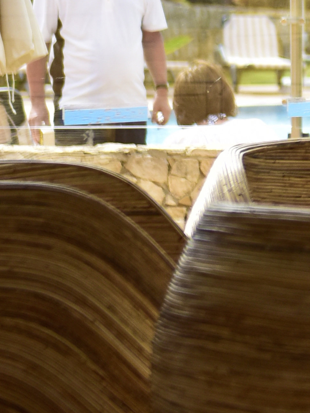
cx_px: 726
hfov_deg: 4.3
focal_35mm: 343
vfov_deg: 5.7
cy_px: -131
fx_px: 4097
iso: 500
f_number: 2.8
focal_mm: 62
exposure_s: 1/2500
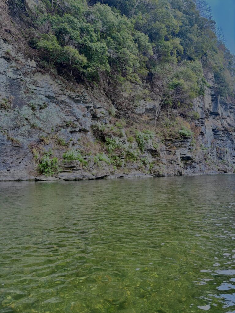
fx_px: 235
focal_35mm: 26
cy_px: 156
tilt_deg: +3.4
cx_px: 118
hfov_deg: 53.1
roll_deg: +0.2
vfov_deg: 67.3
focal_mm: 5.96
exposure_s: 1/377
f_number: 1.6
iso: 50
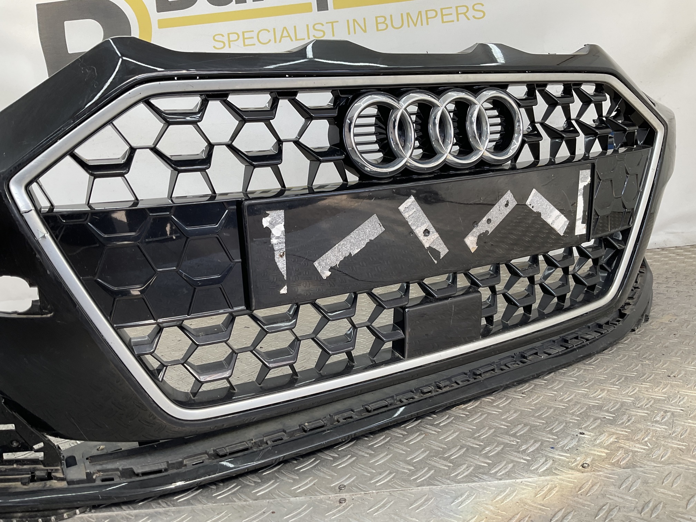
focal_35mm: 29
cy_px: 261
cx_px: 348
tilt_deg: -8.0
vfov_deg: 48.2
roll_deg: +6.0
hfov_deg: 61.7
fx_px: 583
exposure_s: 1/100
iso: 20
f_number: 1.8
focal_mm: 3
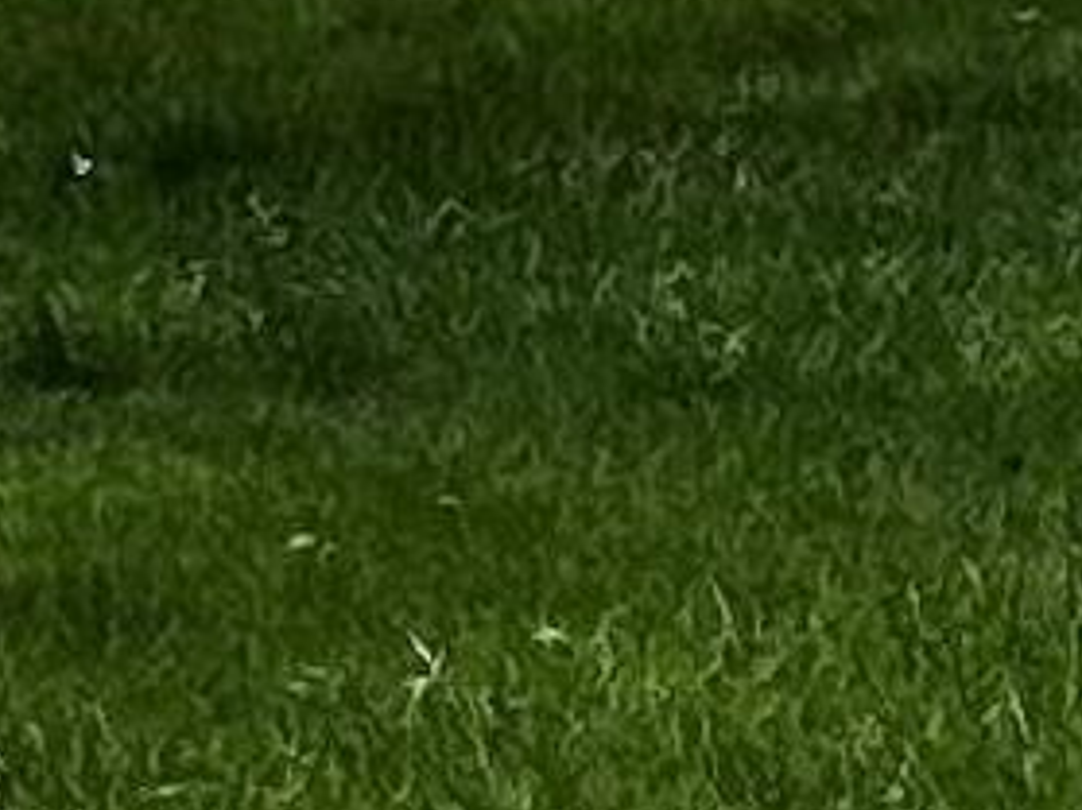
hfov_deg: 20.1
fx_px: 2749
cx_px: 1462
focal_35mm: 88
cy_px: 339
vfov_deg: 16.8
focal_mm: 6.86
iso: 80
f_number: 1.78
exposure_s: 1/4016
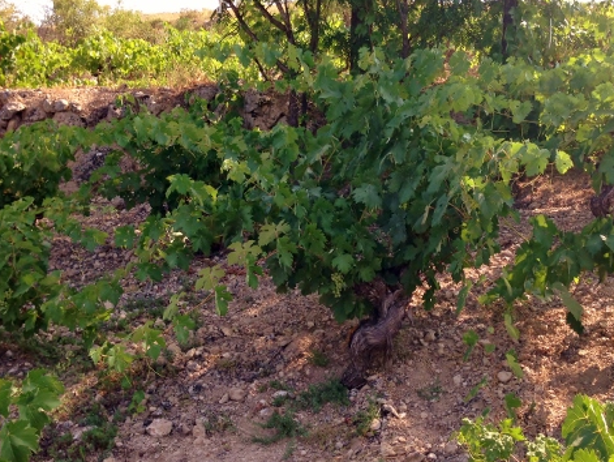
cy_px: 208
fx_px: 746
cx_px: 351
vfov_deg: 34.4
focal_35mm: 42
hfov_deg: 44.6
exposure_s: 1/497
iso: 50
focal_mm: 4.13
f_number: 2.4
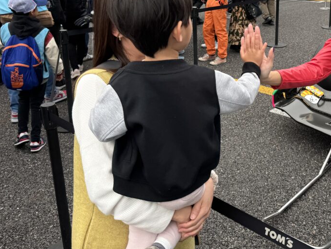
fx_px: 392
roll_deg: -1.4
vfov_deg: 34.2
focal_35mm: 41
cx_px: 265
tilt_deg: -11.1
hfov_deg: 43.6
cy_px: 54
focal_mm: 6.76
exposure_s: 1/1151
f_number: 1.78
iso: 80
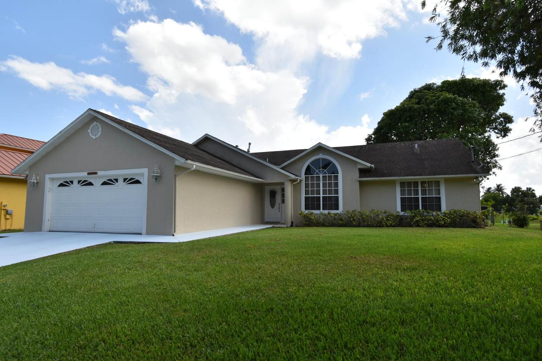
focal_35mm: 20
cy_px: 180
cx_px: 271
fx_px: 294
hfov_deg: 85.4
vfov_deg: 63.2
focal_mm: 13
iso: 100
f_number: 10
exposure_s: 1/200
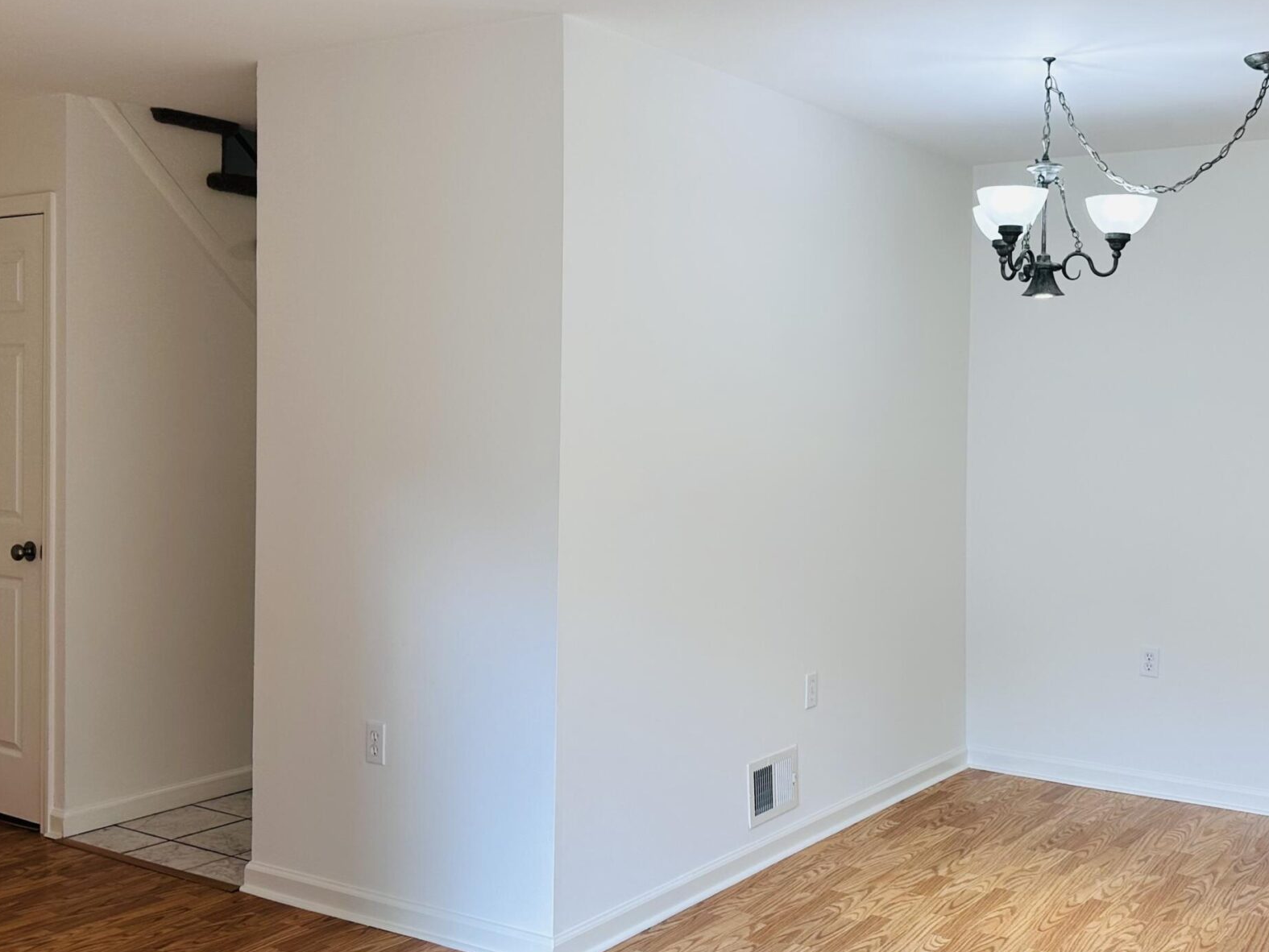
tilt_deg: -0.9
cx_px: 778
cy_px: 448
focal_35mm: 39
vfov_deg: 36.8
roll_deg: -1.3
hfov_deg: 47.5
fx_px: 1430
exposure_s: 1/120
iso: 80
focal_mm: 6.86
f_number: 1.78
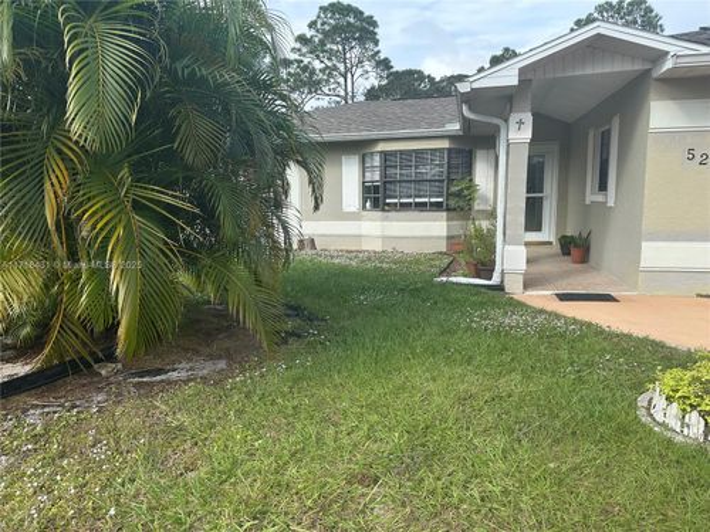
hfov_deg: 71.6
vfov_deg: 56.8
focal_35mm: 24
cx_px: 355
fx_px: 492
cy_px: 266
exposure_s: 1/2252
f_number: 1.78
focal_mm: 6.86
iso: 80
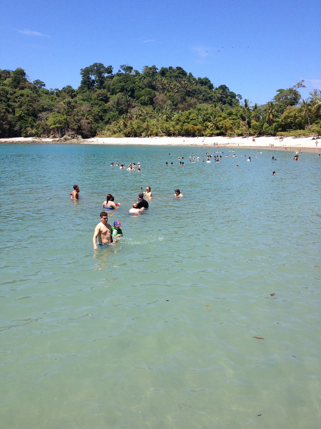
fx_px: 433
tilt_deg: -13.3
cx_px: 160
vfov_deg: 52.6
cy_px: 214
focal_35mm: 35
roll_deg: +0.9
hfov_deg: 40.7
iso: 50
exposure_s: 1/1623
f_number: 2.4
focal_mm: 4.28
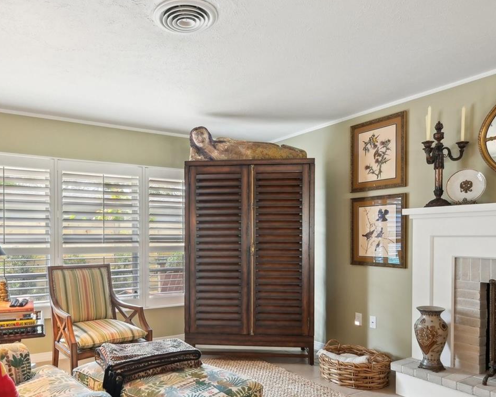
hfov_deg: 63.4
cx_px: 195
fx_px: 397
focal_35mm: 27
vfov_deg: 52.8
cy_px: 239
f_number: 8
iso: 400
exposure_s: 1/25
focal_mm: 17
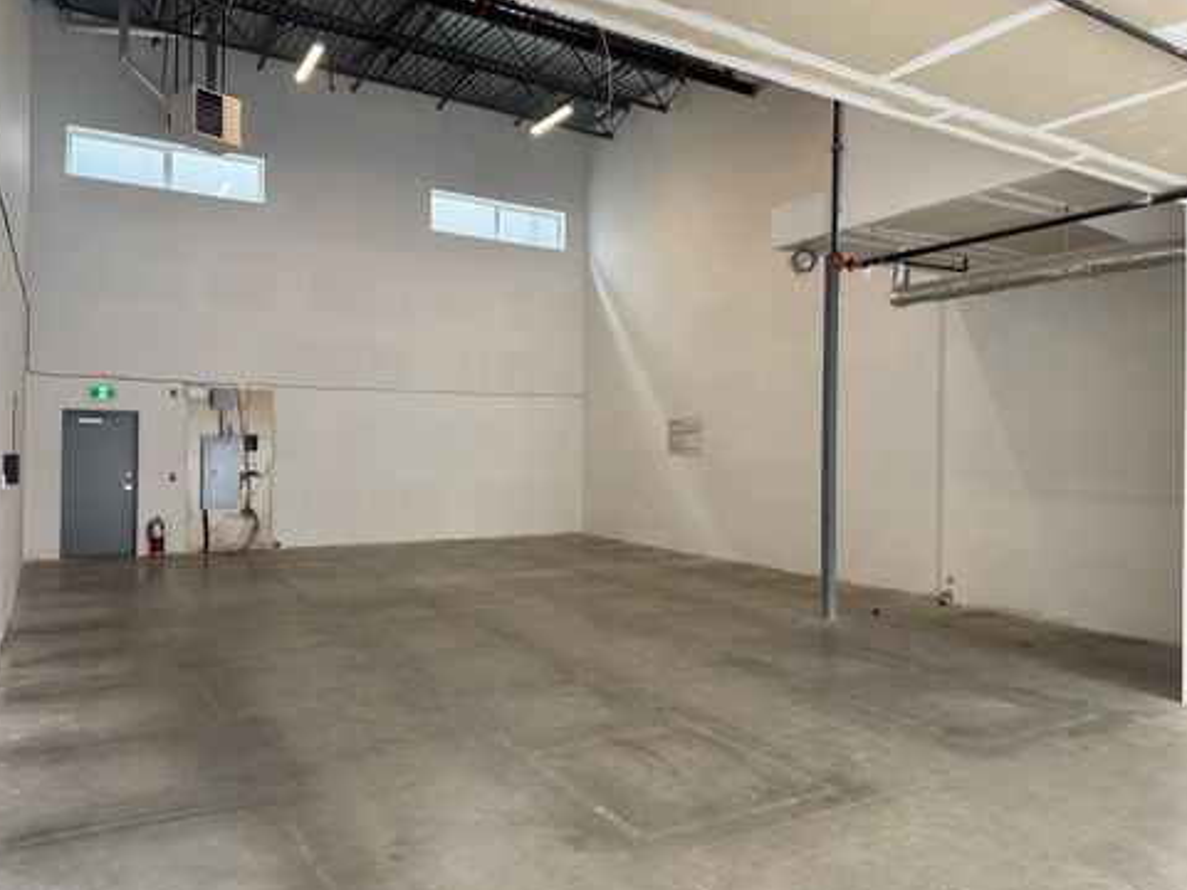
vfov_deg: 54.9
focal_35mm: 25
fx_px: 857
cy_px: 439
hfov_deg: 69.4
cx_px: 579
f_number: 1.78
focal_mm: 6.76
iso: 160
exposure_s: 1/121
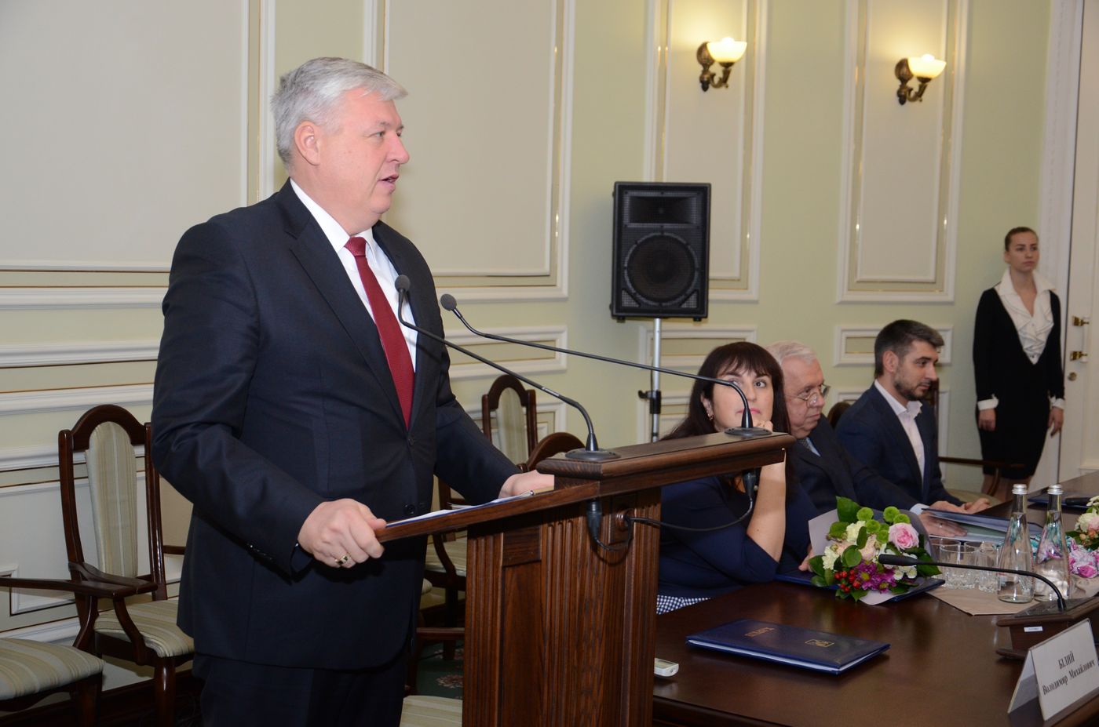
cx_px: 550
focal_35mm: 48
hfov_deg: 41.2
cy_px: 364
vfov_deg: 27.9
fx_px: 1462
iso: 1000
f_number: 4.2
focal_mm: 32
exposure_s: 1/200
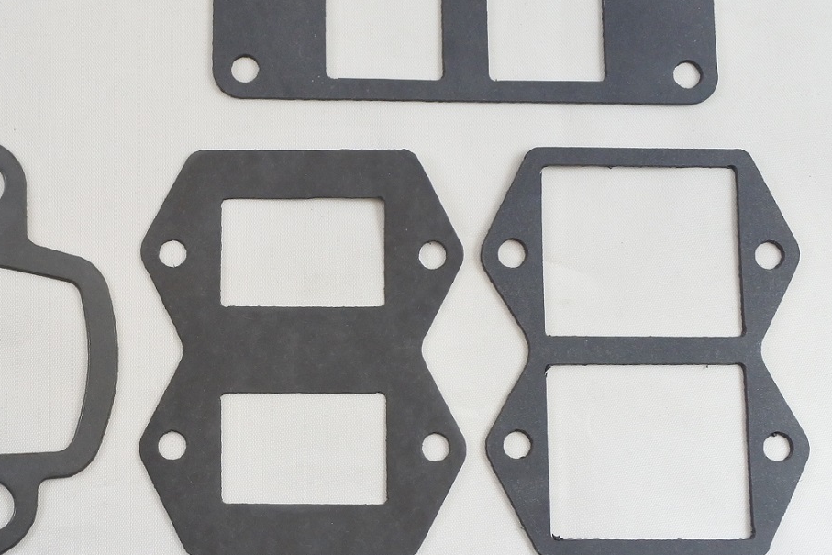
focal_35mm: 54
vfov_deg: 24.9
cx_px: 148
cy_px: 171
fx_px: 1248
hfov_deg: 35.5
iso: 400
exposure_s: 1/160
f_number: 3.8
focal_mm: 12.1
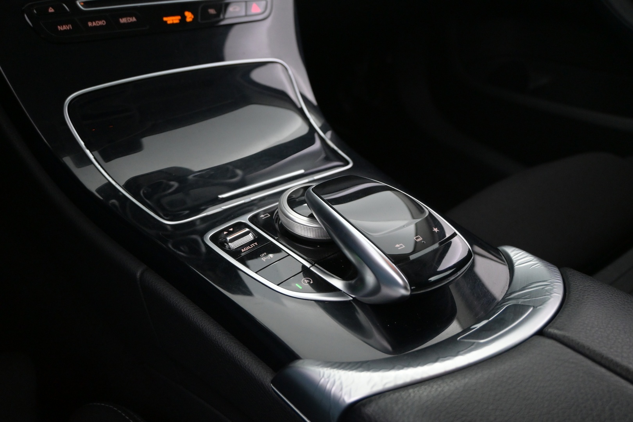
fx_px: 554
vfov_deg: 41.7
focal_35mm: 32
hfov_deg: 59.5
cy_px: 211
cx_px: 316
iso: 2500
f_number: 4
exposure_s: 1/50
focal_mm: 21
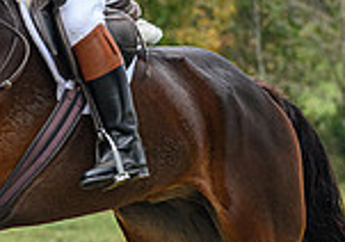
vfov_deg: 3.3
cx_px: 78
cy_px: -22
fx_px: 4169
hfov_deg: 4.7
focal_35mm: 428
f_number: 3.5
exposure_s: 1/800
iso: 1000
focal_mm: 90
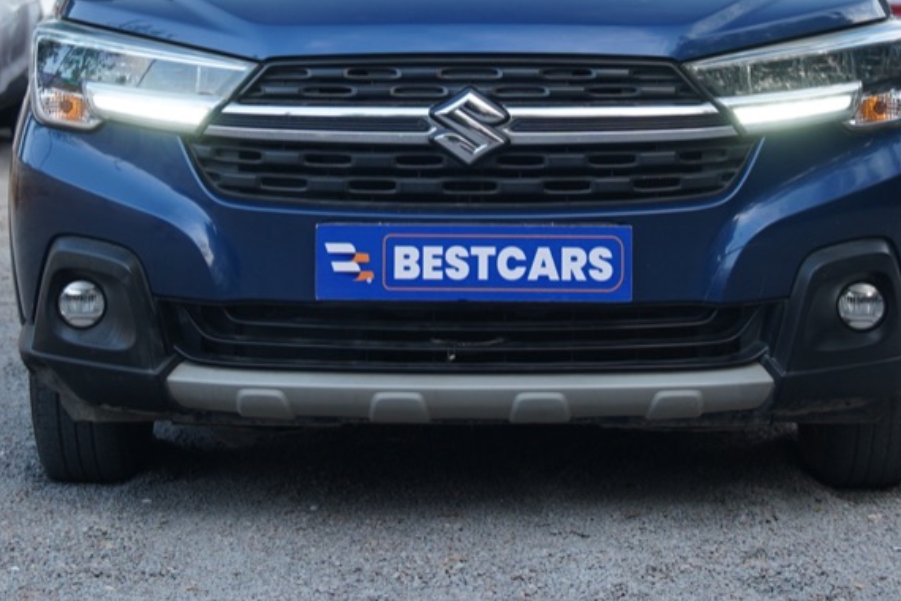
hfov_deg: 20.2
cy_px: 19
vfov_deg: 13.4
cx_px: 452
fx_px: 2528
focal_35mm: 101
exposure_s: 1/125
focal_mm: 36
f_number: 2.8
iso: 200
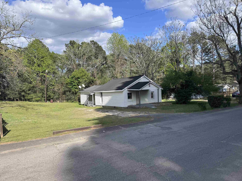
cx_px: 124
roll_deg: +1.9
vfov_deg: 54.9
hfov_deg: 69.4
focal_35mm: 25
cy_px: 93
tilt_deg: -3.1
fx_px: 175
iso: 80
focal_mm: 6.76
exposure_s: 1/3096
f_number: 1.78
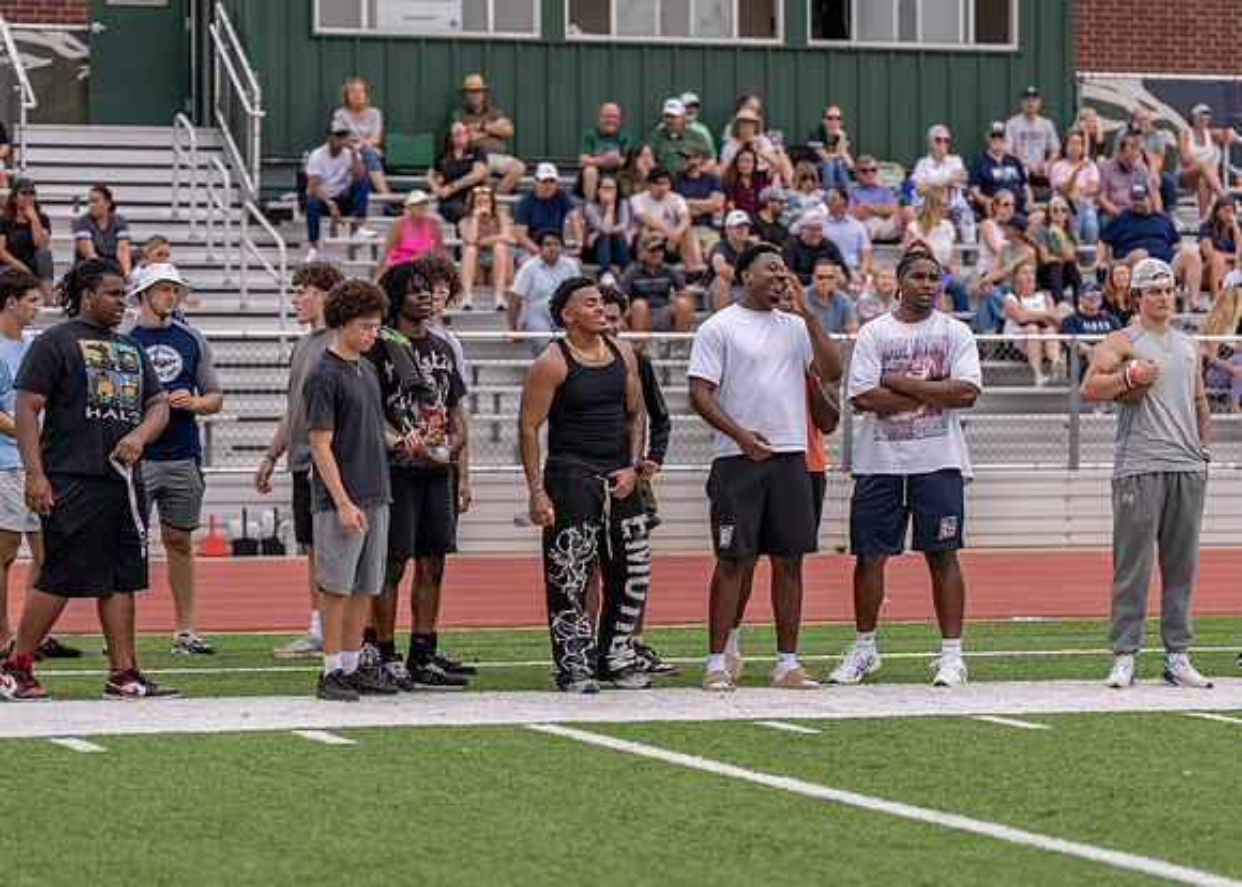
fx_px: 4529
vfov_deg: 11.2
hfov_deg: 15.6
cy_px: 444
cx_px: 621
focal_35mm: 128
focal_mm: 122
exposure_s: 1/2500
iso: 320
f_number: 2.8
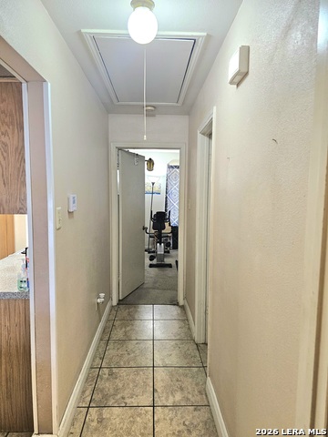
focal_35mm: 23
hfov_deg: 58.9
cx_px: 164
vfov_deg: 73.9
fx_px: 291
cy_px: 218
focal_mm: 6.3
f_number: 1.7
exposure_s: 1/120
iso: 800
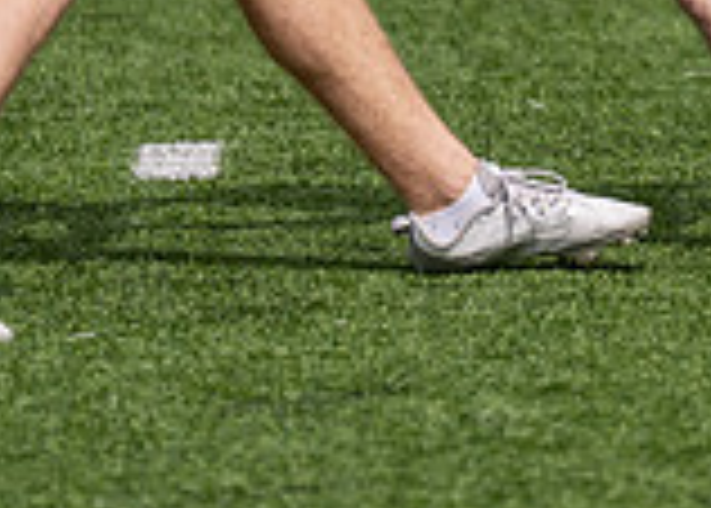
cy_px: -369
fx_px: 14020
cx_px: 1084
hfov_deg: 2.9
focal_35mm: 694
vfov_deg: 2.1
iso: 125
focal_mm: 168
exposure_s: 1/5000
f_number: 2.8
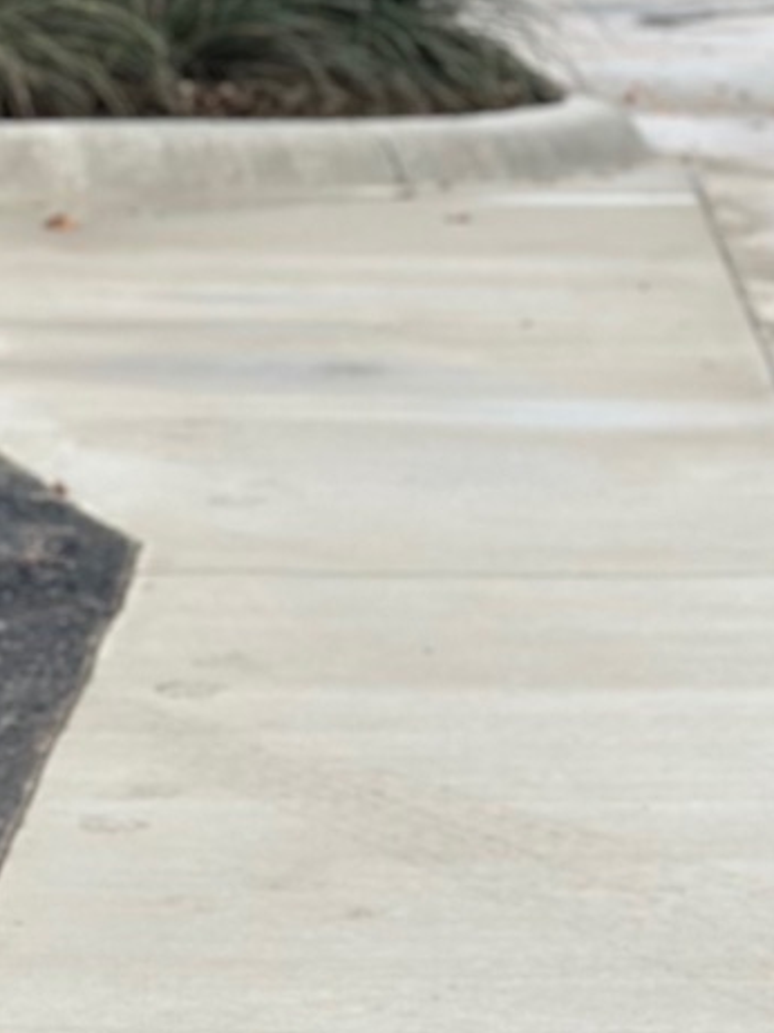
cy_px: 1082
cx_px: 273
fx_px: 5461
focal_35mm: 183
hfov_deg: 8.1
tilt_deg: -13.0
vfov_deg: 10.7
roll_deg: +0.6
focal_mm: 6.86
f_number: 1.78
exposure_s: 1/2890
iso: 100
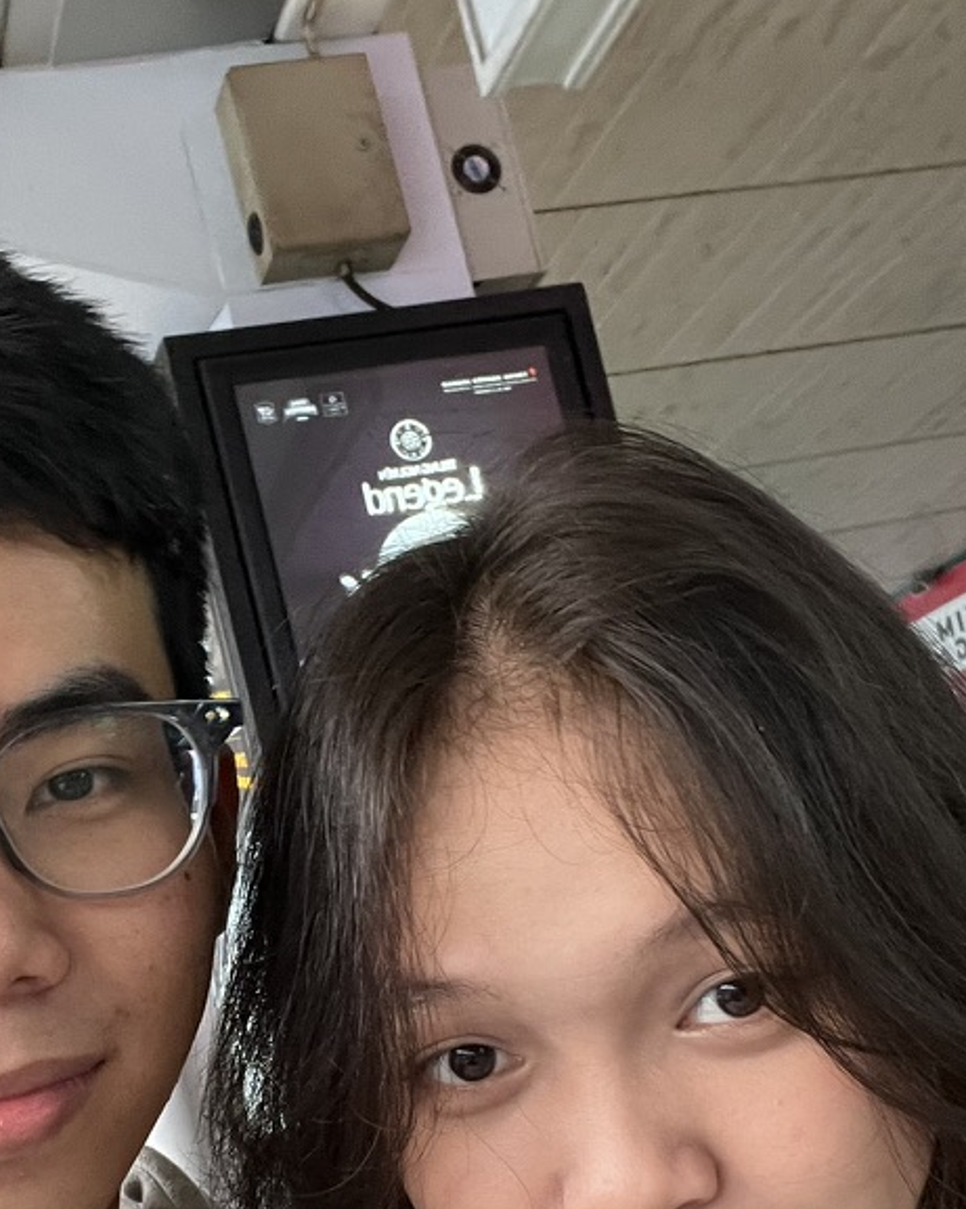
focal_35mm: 52
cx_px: 310
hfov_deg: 28.9
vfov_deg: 34.9
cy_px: 958
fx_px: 1860
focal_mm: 2.71
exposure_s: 1/60
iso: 200
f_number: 2.2
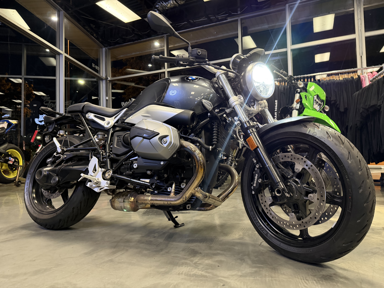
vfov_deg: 56.8
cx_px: 192
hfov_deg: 71.6
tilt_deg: +0.9
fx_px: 266
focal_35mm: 24
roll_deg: +1.3
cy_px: 144
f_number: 1.78
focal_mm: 6.76
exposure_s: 1/40
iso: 640
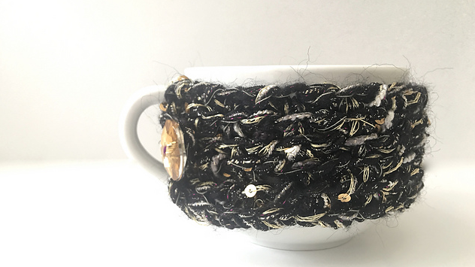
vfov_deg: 36.6
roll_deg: -3.1
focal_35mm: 32
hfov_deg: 61.0
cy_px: 124
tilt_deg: -7.5
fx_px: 403
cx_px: 239
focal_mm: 4.15
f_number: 2.2
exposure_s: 1/15
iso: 50
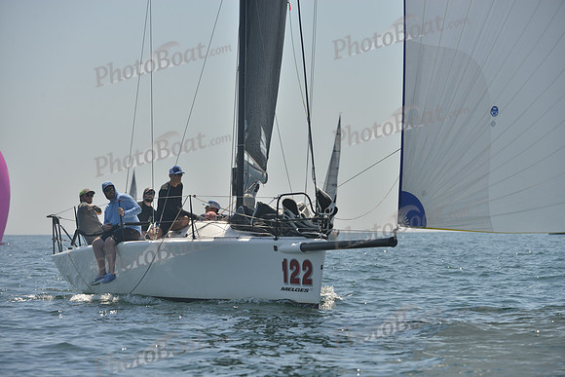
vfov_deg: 6.9
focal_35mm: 200
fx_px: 3139
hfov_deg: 10.3
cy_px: 188
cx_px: 282
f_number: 6.3
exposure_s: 1/1250
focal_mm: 200
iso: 200
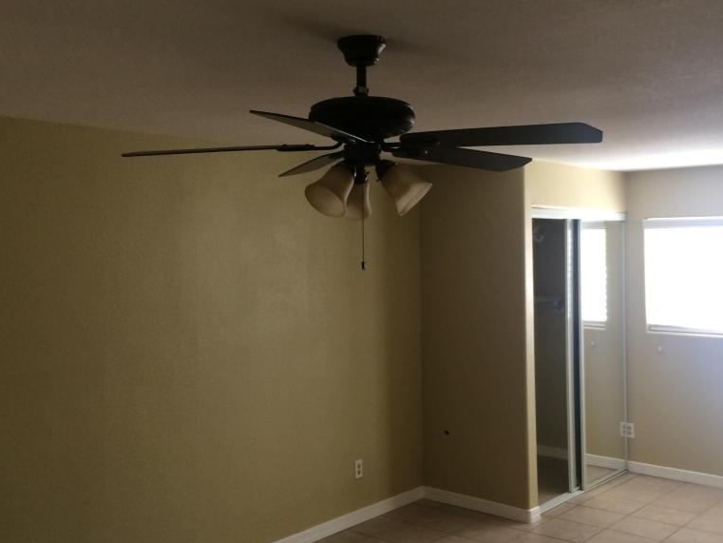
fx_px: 815
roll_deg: -2.5
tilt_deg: -2.1
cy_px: 248
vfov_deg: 36.8
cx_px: 341
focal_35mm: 39
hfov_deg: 47.8
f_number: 2.2
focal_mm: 4.15
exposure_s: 1/30
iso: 80
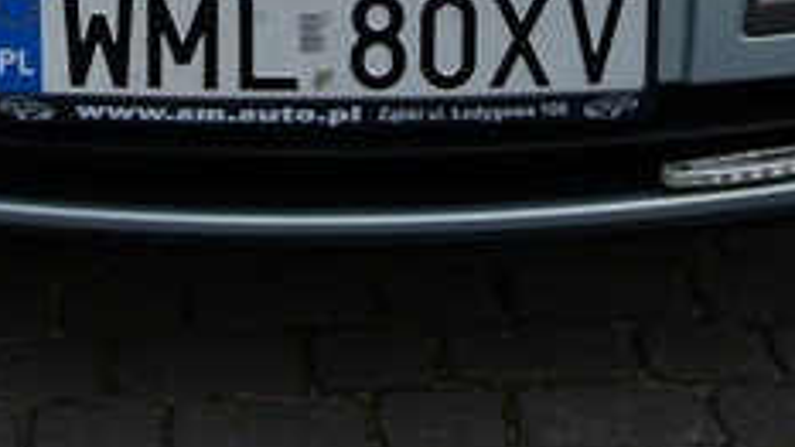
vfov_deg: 7.7
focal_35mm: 151
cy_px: -447
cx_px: 174
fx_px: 3183
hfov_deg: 14.2
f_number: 4
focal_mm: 28
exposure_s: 1/160
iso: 250
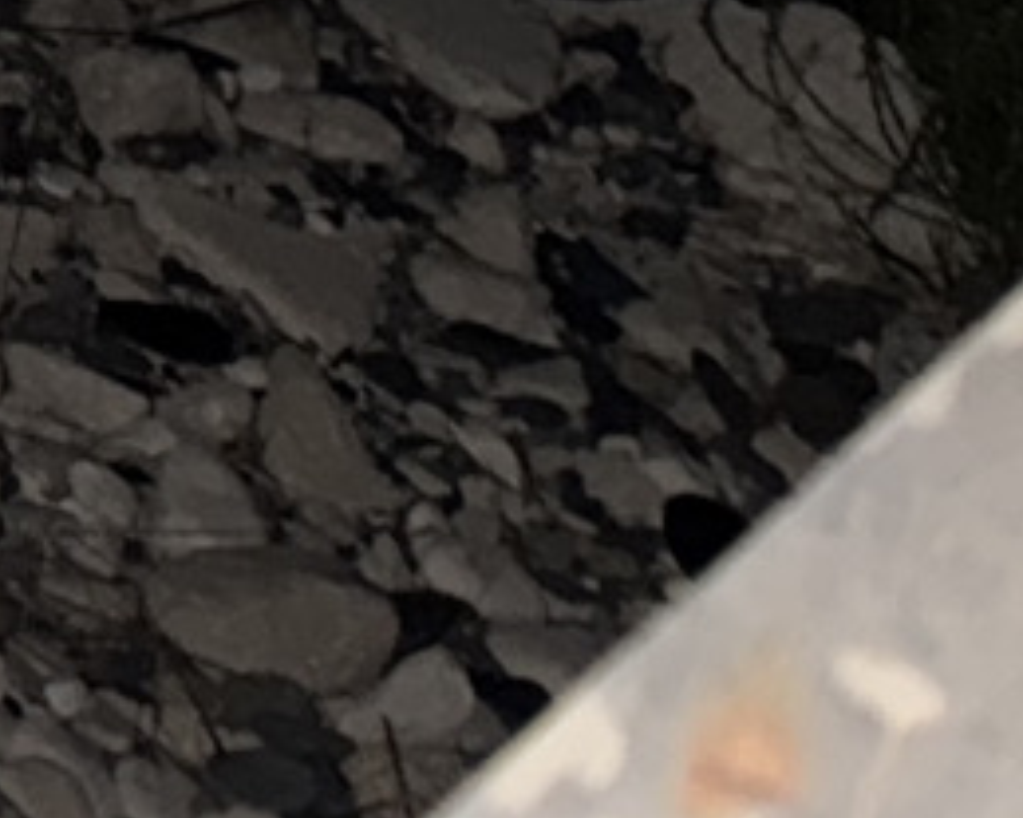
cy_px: -1146
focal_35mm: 181
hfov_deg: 8.4
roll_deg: -3.3
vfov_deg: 7.9
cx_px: -2390
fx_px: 5478
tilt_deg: -17.7
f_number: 1.78
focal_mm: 6.76
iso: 125
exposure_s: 1/4
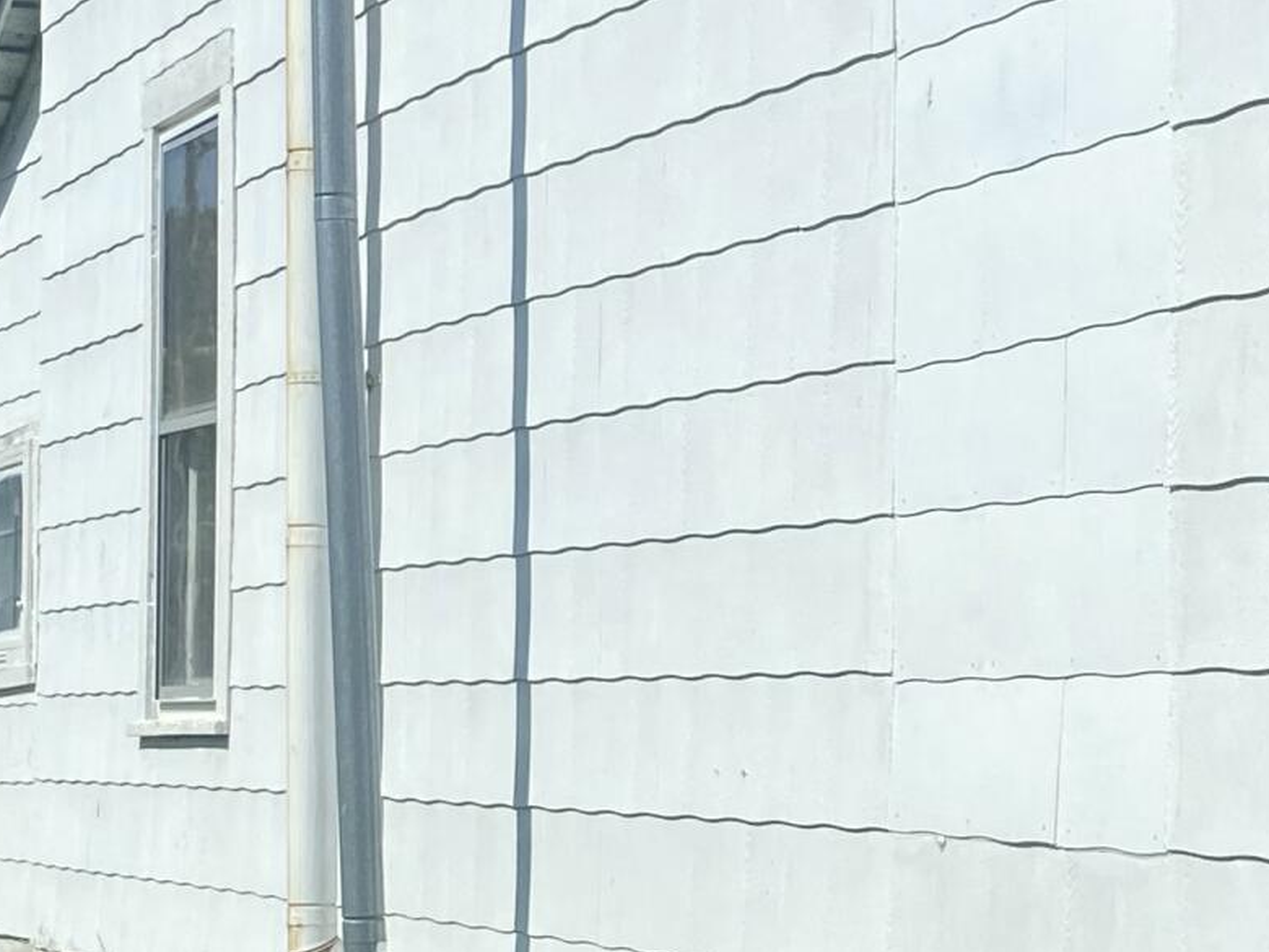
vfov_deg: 14.8
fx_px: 3666
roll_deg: -0.7
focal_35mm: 100
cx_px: 908
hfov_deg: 19.5
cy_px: 578
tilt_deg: +1.7
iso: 32
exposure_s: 1/6757
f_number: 1.8
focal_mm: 4.25
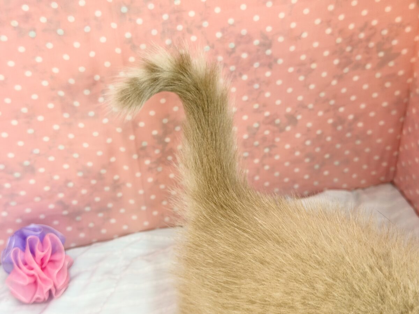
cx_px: 210
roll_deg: +3.0
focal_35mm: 48
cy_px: 157
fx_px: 581
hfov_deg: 39.7
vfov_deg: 30.3
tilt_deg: -41.3
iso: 100
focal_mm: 6.76
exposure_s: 1/50
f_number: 1.78
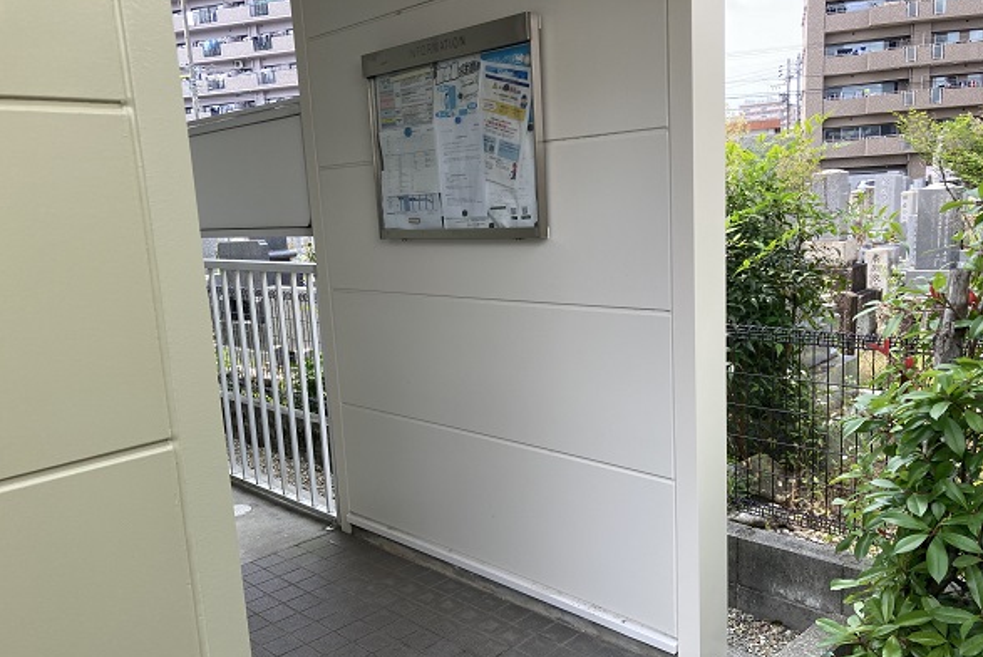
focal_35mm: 30
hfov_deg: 61.9
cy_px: 375
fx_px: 820
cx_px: 505
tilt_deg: -10.4
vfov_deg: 43.5
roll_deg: +3.1
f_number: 1.8
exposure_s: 1/369
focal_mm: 3.99
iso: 20
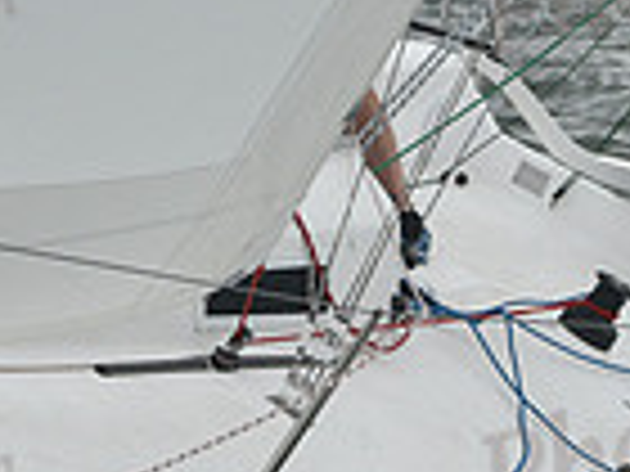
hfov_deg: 6.4
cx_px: 252
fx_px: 5642
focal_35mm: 310
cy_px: 236
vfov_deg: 4.8
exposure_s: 1/800
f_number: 9
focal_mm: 78
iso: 400
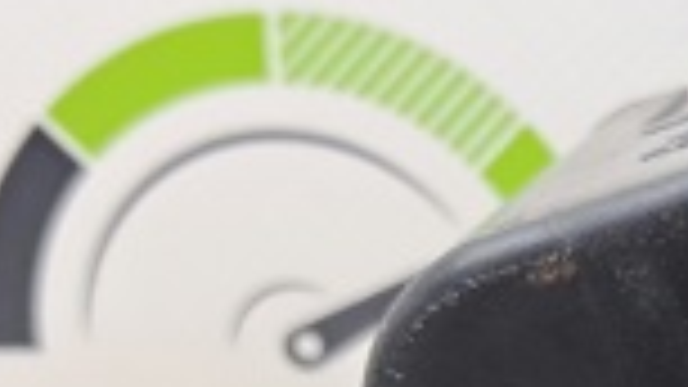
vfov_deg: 9.3
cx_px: 971
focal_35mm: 123
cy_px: 740
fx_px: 2243
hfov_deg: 16.2
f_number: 1.8
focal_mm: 4
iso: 64
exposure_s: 1/50
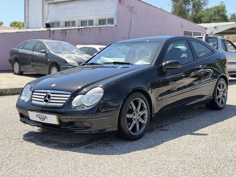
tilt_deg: -6.5
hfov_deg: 39.7
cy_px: 88
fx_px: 327
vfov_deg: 30.3
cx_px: 118
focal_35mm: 48
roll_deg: -1.9
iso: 100
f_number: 1.78
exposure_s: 1/1100
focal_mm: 6.76
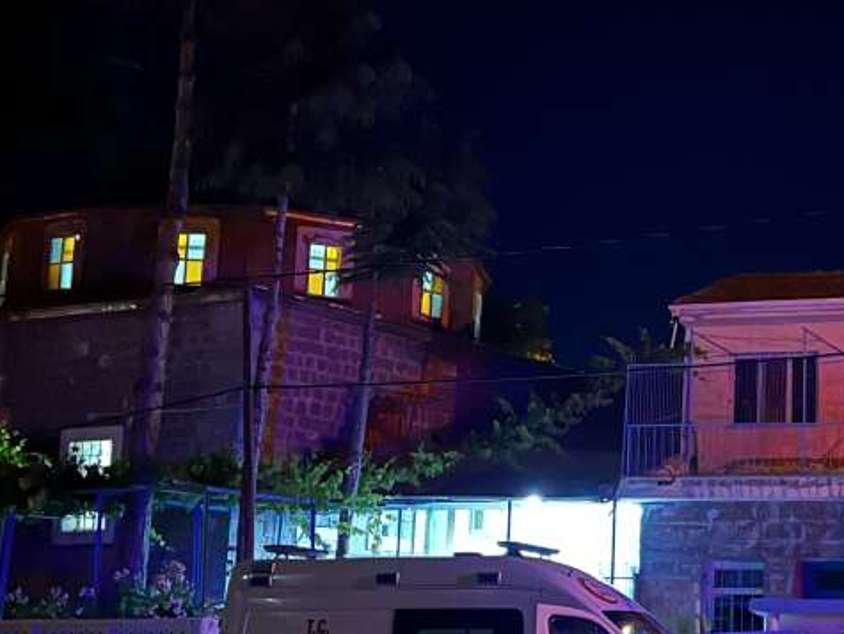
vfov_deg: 21.0
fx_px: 1708
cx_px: 784
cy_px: 323
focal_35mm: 70
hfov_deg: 26.7
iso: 2000
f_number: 1.5
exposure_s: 1/5
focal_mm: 5.7
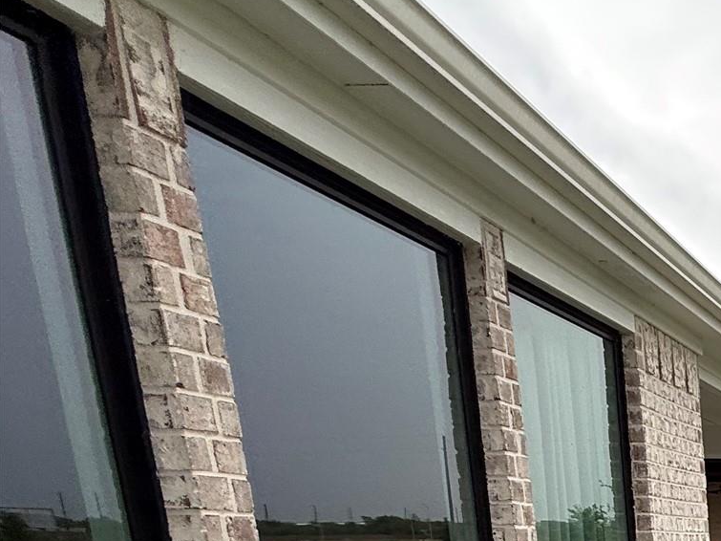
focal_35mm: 38
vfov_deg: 29.9
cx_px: 976
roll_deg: -3.7
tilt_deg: -11.3
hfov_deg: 33.1
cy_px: 706
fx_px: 791
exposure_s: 1/301
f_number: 2.2
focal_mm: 2.22
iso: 50
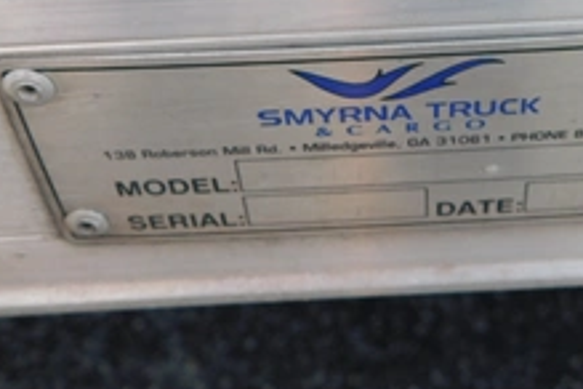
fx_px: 923
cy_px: 61
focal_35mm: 57
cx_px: 407
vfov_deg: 23.3
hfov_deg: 34.6
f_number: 3.2
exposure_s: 1/200
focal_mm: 5.3
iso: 125
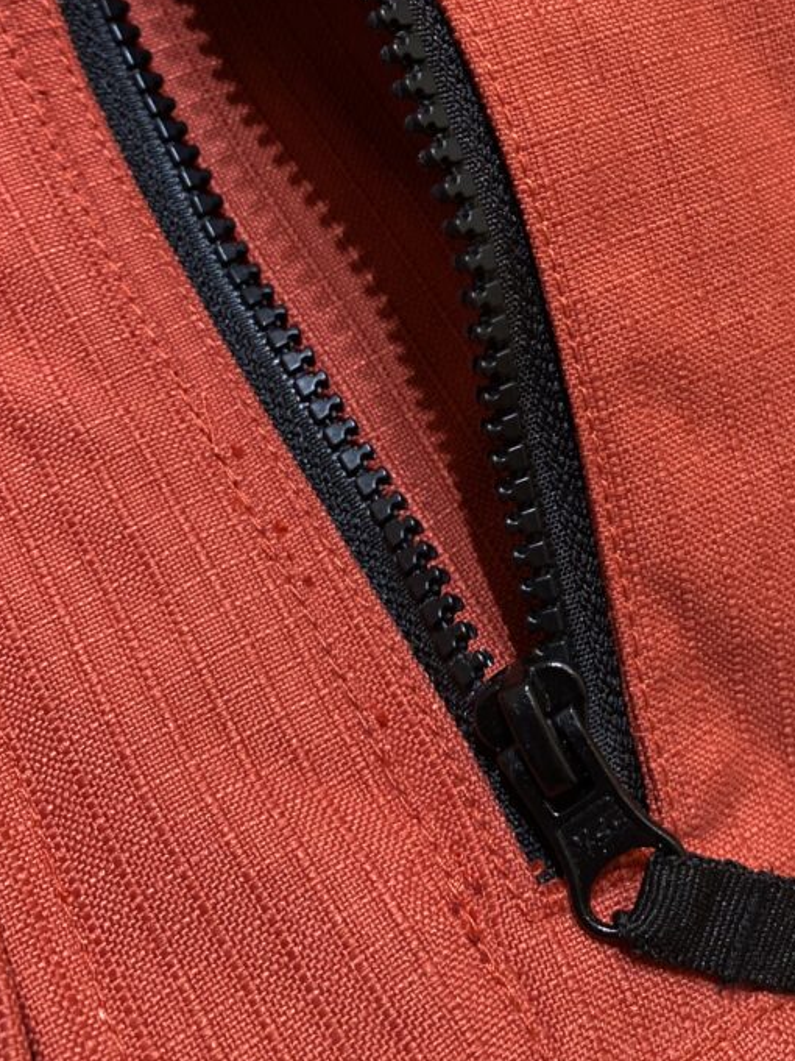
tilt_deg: -56.9
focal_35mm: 51
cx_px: 636
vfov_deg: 35.9
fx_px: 1562
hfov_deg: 28.0
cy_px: 169
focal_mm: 4.25
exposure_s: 1/50
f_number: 1.8
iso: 250
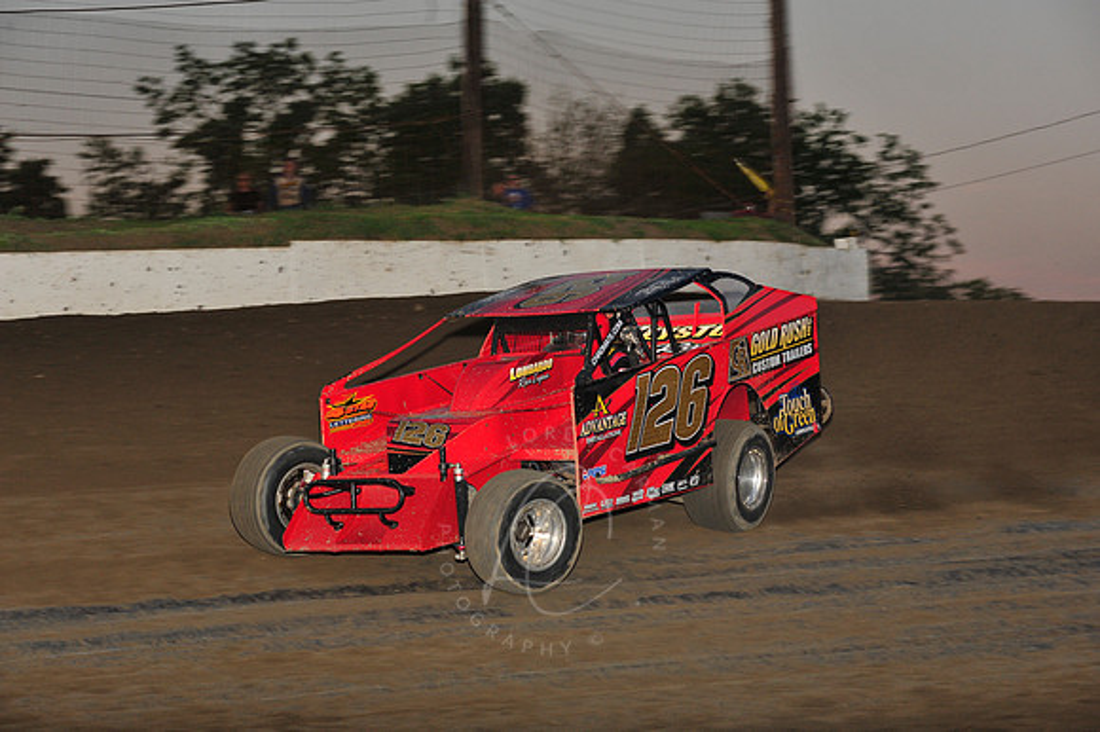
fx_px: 3206
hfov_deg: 19.5
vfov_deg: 13.0
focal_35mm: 105
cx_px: 550
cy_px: 366
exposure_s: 1/320
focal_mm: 105
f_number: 7.1
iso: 1000
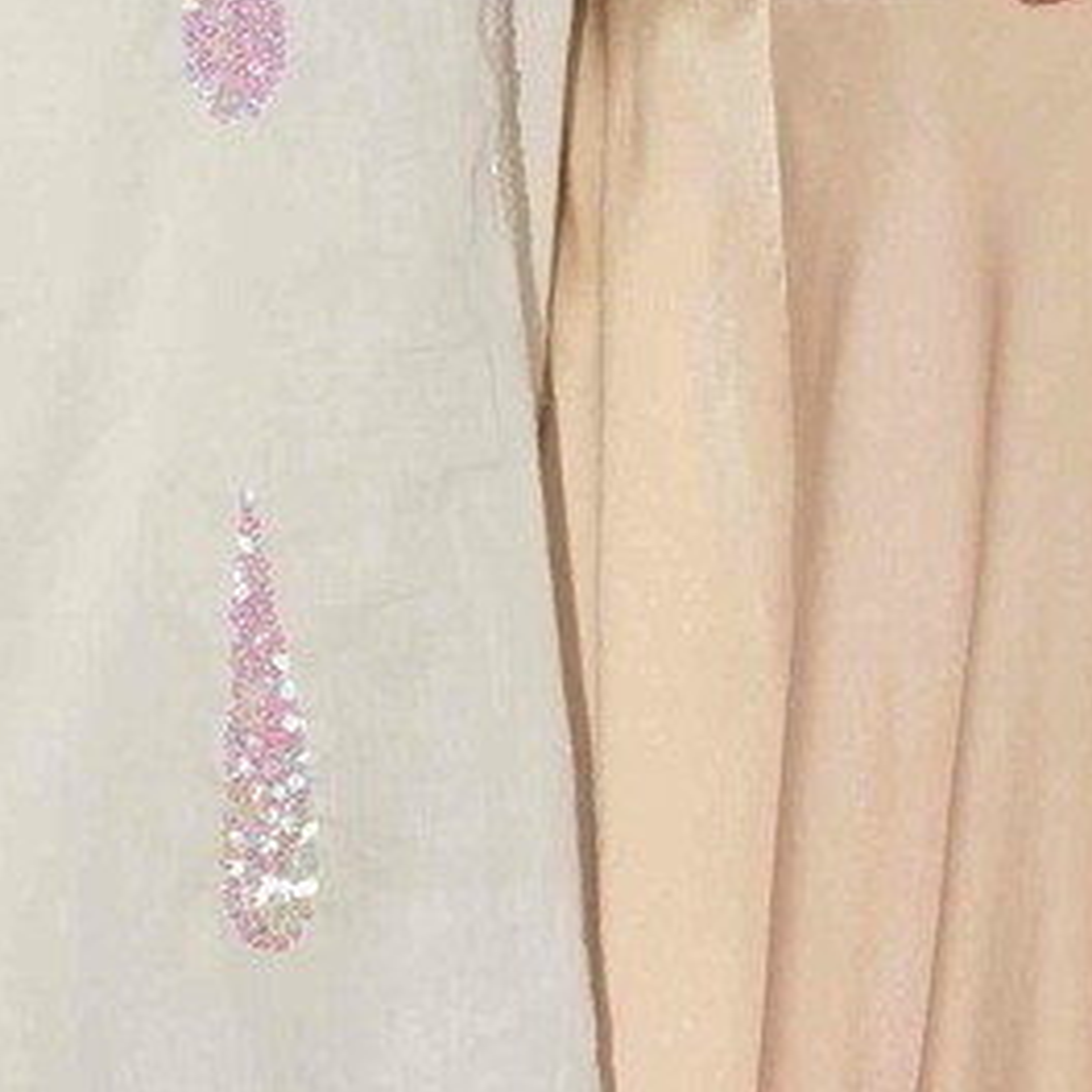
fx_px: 10743
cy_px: 438
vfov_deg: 5.8
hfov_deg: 5.8
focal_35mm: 301
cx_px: 488
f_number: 5.6
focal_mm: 32
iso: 400
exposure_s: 1/160
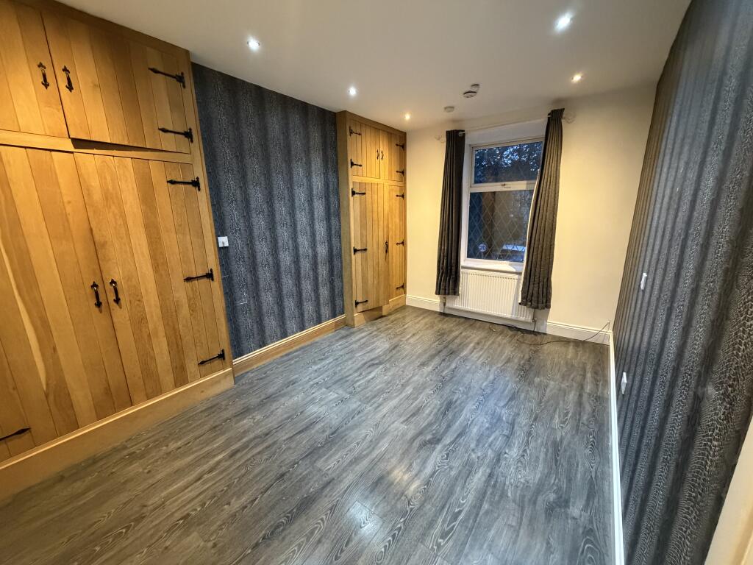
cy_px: 282
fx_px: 305
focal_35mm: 14
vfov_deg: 85.7
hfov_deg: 102.1
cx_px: 376
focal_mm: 2.22
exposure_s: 1/50
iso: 800
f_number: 2.2
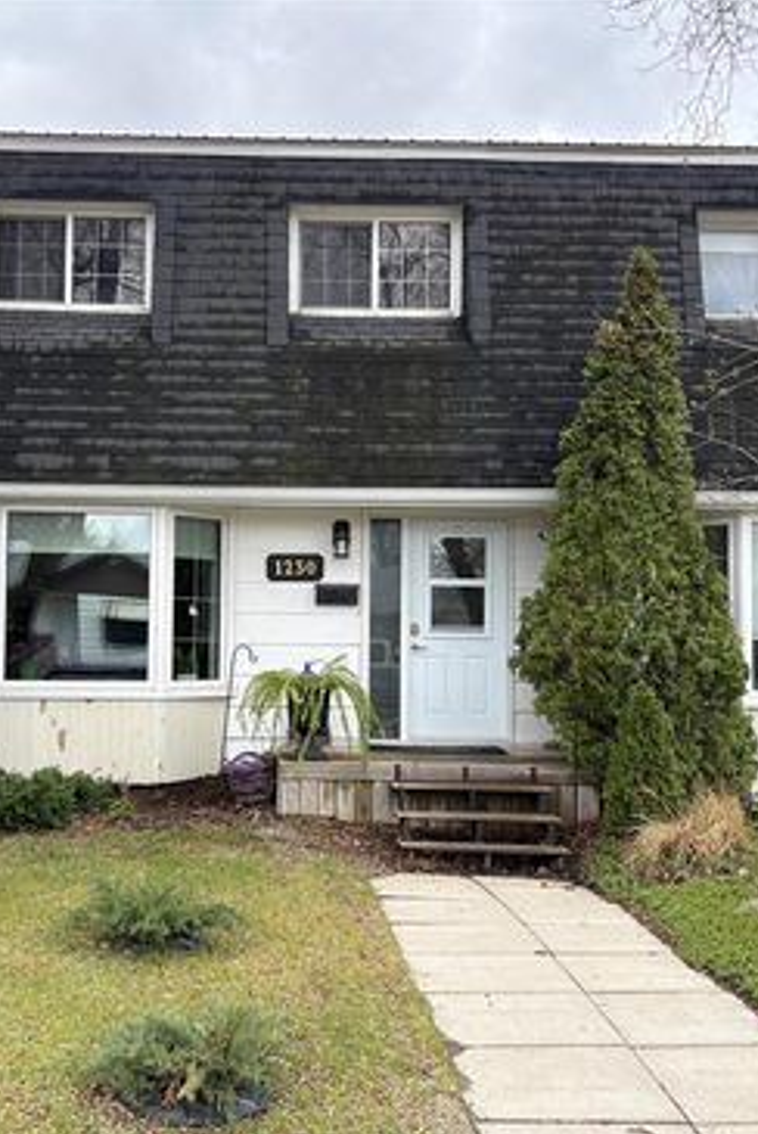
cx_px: 317
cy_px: 579
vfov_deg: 51.8
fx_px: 1166
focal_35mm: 37
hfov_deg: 35.9
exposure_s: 1/1175
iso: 64
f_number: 1.6
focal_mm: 5.96
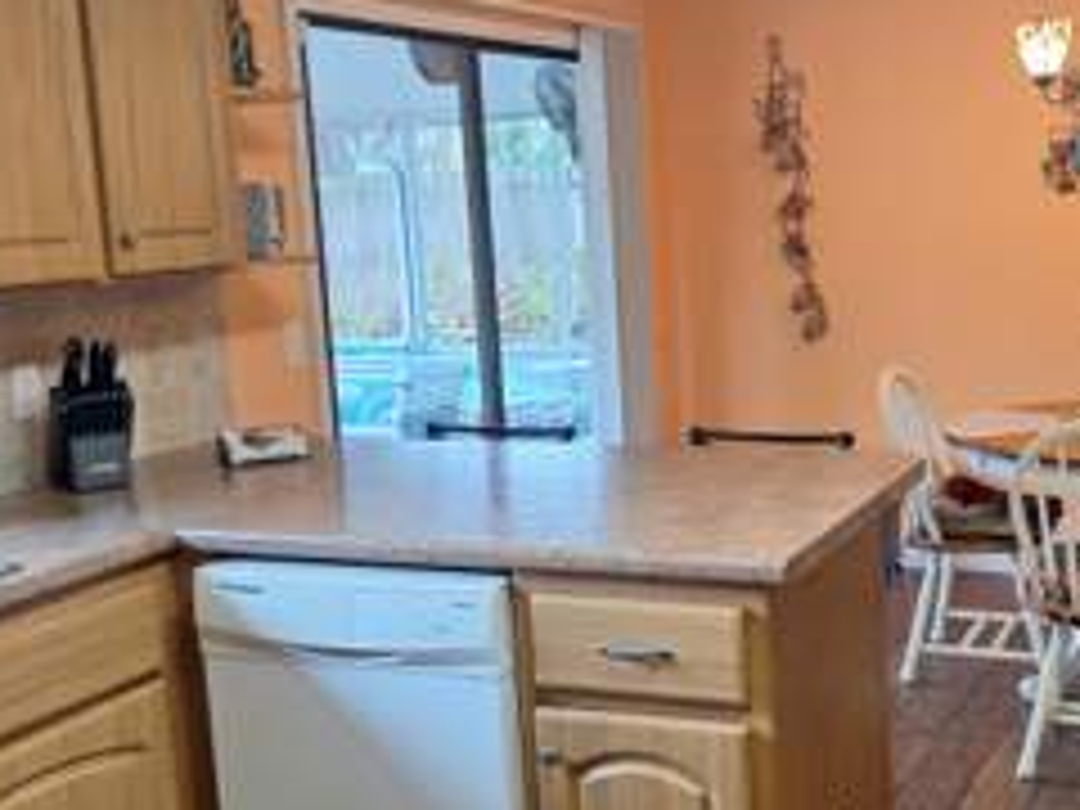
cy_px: 403
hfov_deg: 40.9
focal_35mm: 46
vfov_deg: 31.5
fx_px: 1435
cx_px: 680
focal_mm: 5.54
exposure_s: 1/50
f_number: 1.8
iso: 200
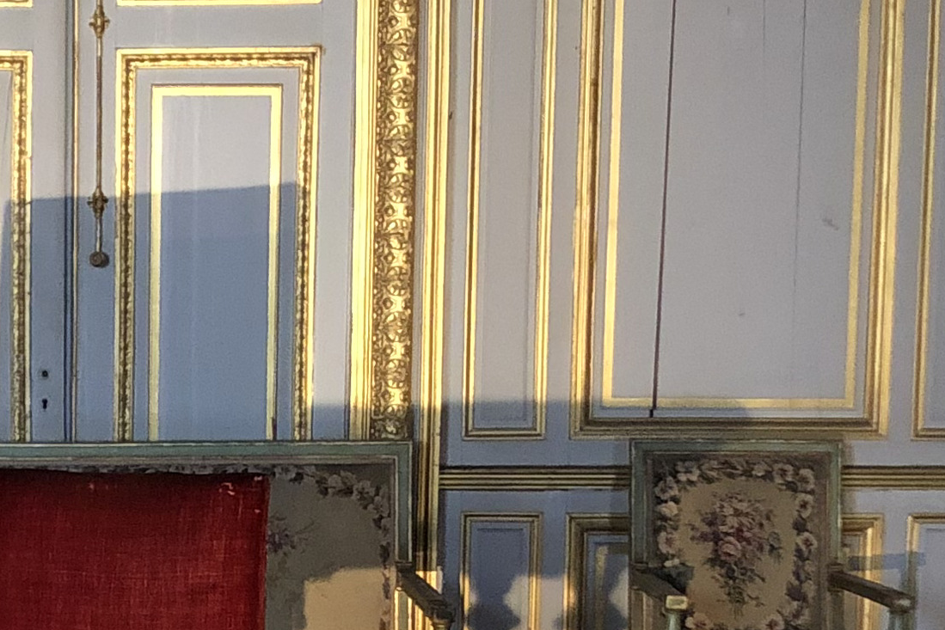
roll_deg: +0.7
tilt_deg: -7.0
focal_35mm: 106
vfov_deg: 12.8
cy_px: 539
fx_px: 2783
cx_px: 54
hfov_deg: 18.9
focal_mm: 4
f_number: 1.8
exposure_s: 1/6
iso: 80
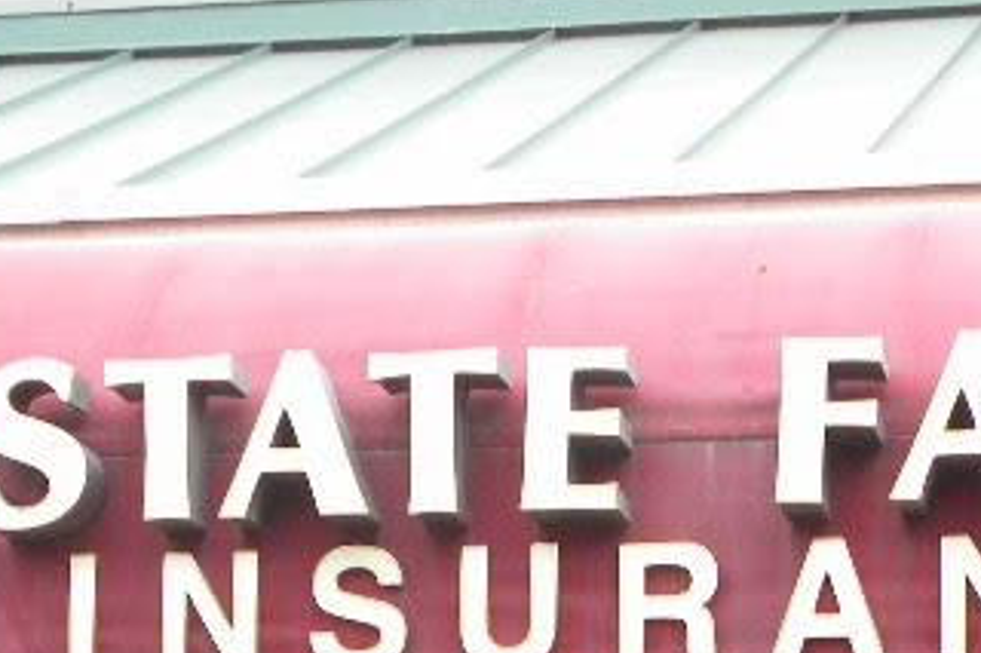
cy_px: 1134
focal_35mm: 140
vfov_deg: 9.4
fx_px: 3813
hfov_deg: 14.6
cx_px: 644
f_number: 3.2
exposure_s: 1/59.7
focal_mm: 7.4
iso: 89
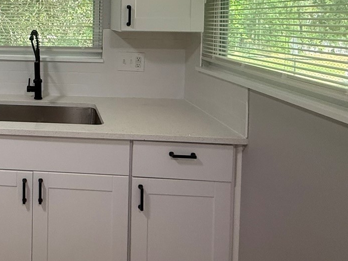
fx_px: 322
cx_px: 26
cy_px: 24
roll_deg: -1.5
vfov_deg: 40.6
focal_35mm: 32
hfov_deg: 49.7
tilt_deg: -1.6
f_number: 2.2
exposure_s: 1/120
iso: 250
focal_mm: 2.22
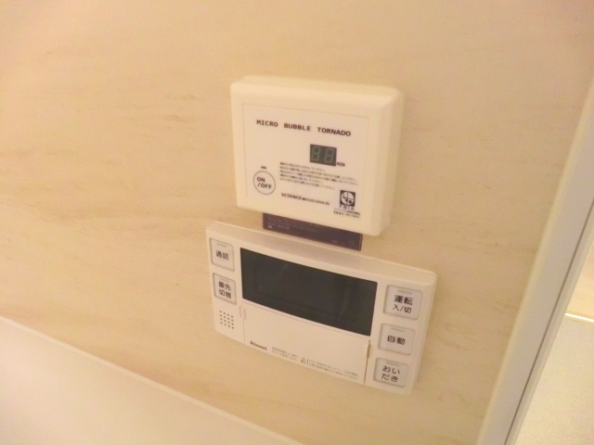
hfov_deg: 71.6
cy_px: 222
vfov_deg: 56.8
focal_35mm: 24
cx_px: 297
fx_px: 412
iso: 800
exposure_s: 1/30
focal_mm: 4.3
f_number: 3.2
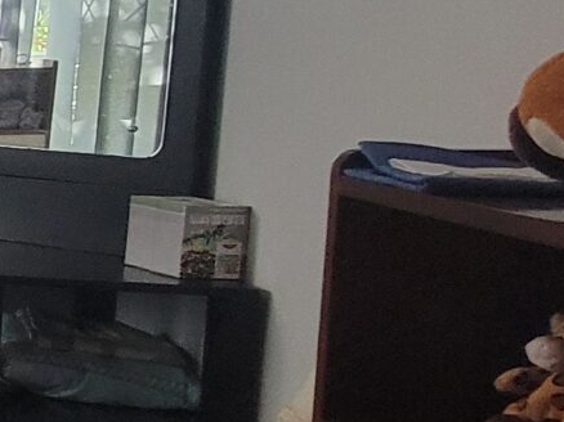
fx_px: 1238
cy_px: 187
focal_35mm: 76
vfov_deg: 19.4
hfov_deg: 14.4
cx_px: -843
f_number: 2.2
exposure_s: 1/50
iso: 400
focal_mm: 2.2
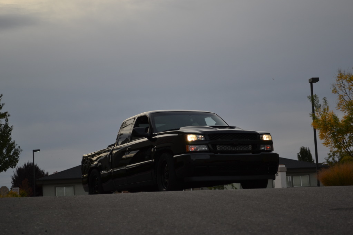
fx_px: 809
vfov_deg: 16.6
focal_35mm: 82
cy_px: 118
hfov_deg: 24.6
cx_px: 176
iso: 200
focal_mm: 55
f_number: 5.6
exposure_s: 1/125
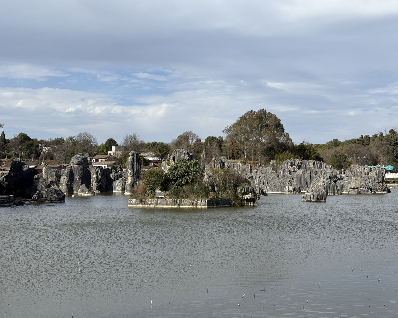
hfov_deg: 34.1
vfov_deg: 27.6
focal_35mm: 55
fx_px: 648
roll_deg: -0.9
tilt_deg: +4.4
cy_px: 159
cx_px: 197
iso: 32
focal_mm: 5.96
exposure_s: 1/4329
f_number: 1.6
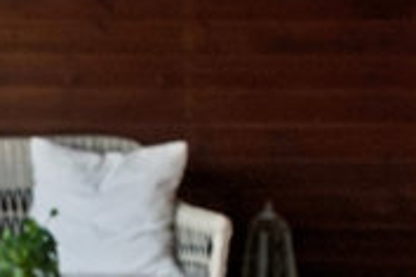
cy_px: 67
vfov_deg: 11.3
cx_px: -451
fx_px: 1399
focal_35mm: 121
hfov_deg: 13.9
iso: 400
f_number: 6.3
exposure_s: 1/500
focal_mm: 19.5
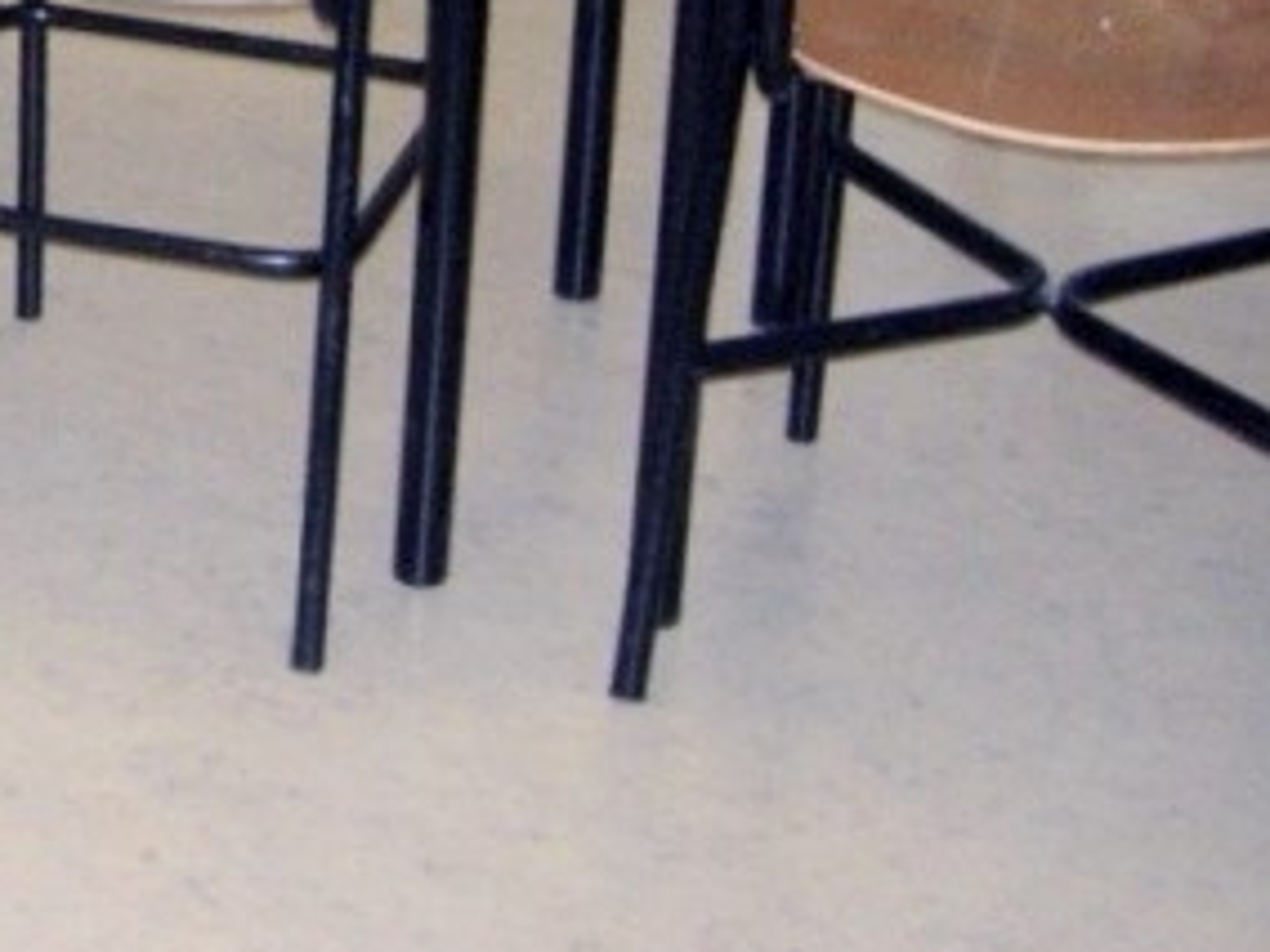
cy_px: -478
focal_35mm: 114
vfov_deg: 12.4
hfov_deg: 16.4
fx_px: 4182
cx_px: -353
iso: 200
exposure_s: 1/181
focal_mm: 7.5
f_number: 2.7
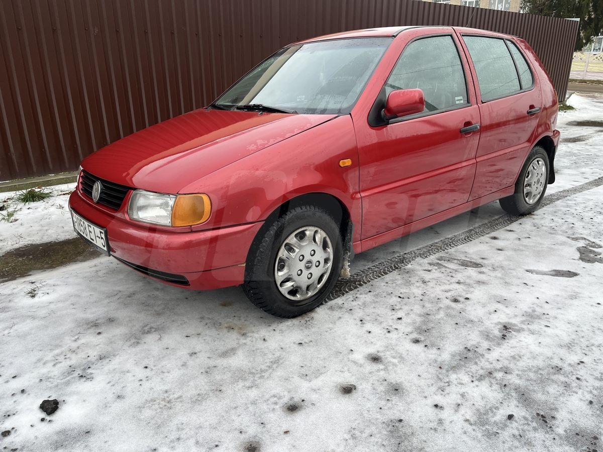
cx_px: 302
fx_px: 453
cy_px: 226
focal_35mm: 26
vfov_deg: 53.1
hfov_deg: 67.3
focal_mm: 5.1
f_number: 1.6
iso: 50
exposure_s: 1/399
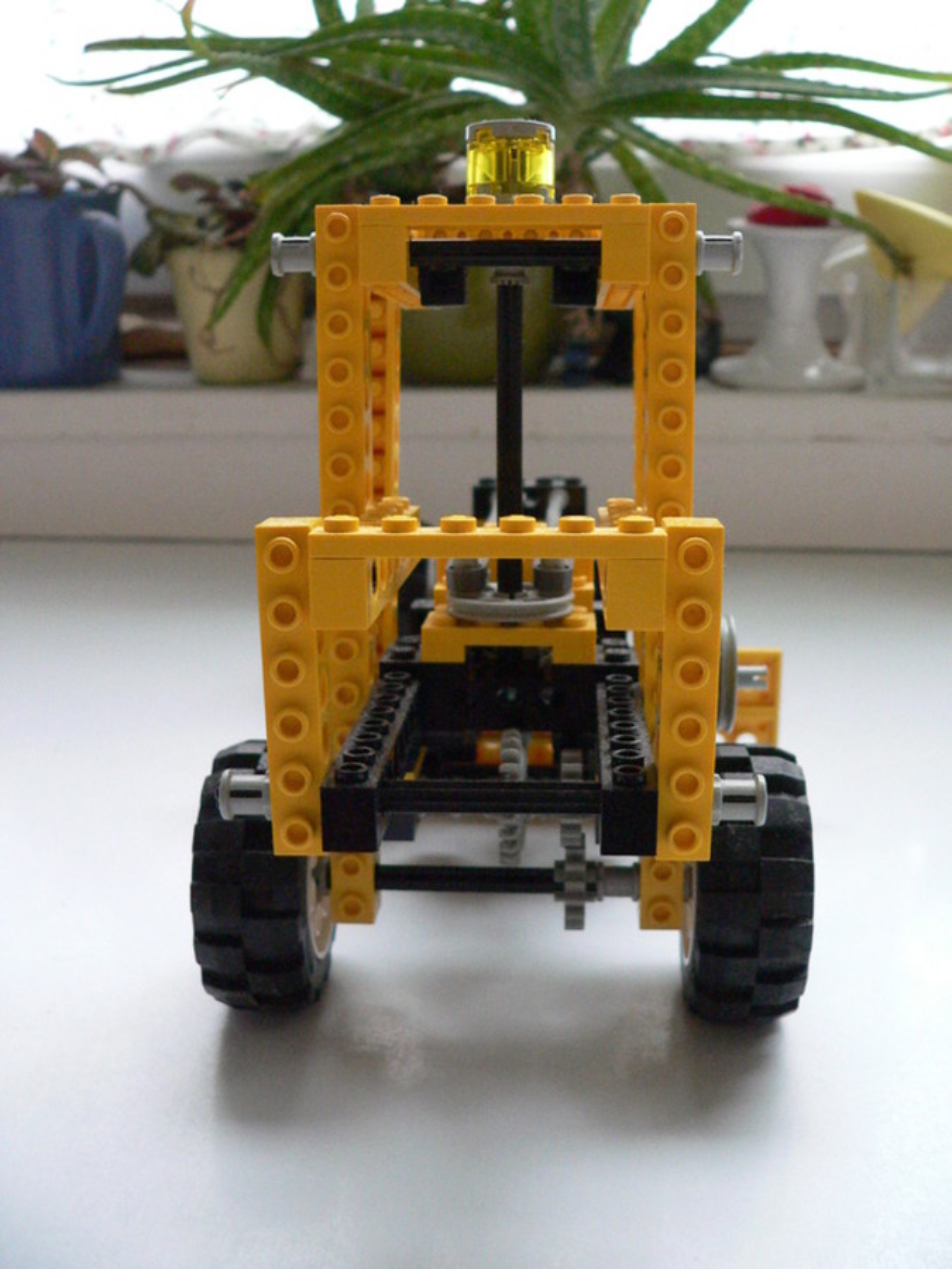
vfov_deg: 51.4
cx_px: 476
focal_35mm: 36
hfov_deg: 39.7
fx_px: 1320
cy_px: 634
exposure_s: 1/20
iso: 400
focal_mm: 6
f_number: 2.8
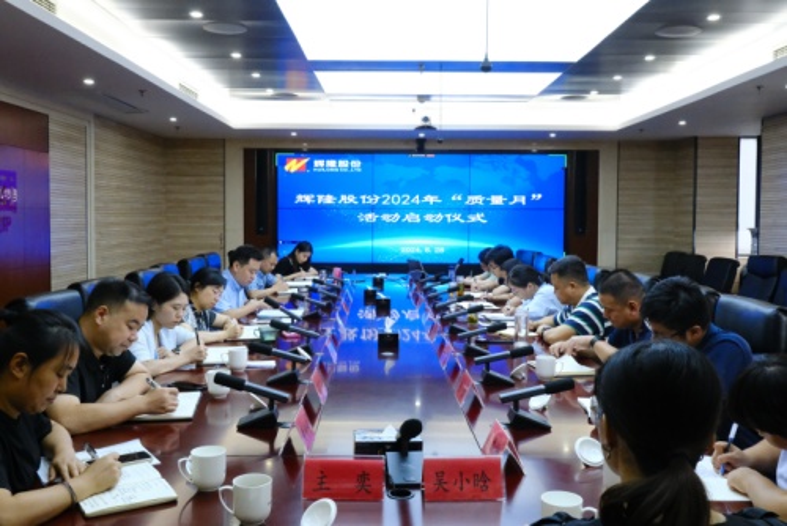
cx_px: 394
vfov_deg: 38.9
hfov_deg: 55.8
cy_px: 263
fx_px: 744
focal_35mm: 34
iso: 12800
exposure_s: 1/105
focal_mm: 22.4
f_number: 13
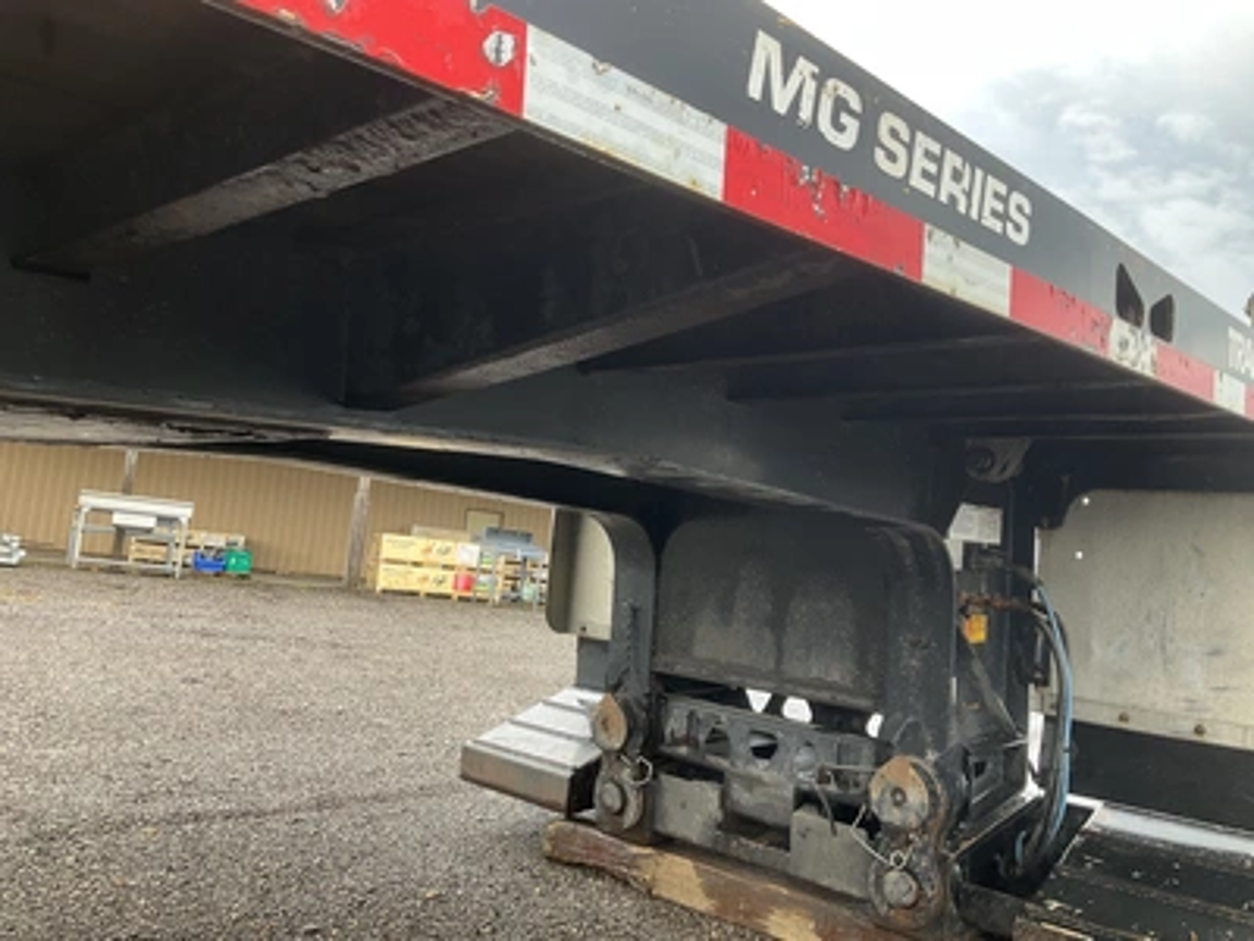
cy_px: 470
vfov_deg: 48.2
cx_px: 627
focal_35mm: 29
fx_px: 1051
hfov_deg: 61.7
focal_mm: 3
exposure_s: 1/122
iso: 32
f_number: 1.8
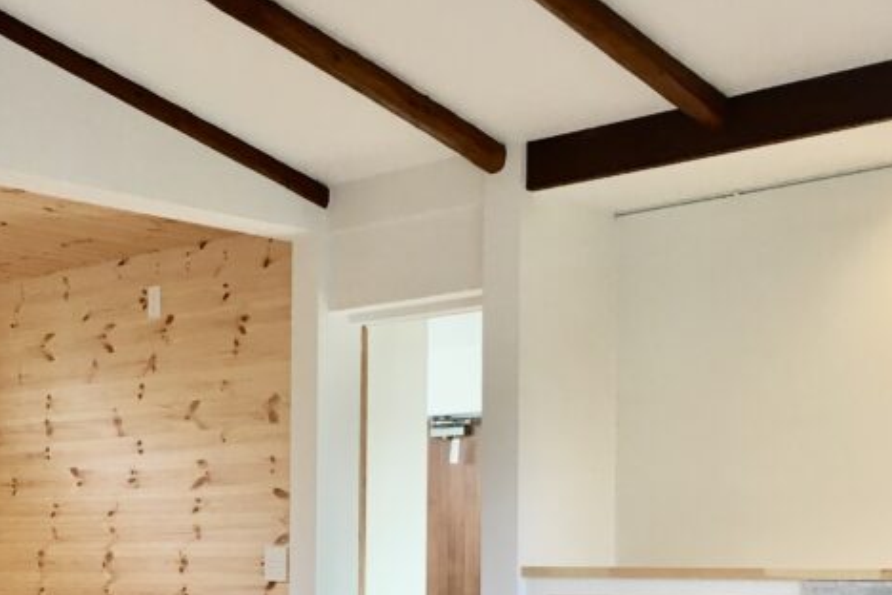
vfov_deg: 20.2
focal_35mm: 66
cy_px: 542
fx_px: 1635
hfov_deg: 30.4
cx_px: 345
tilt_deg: +0.9
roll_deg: -0.6
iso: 32
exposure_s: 1/30
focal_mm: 4.15
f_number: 2.2
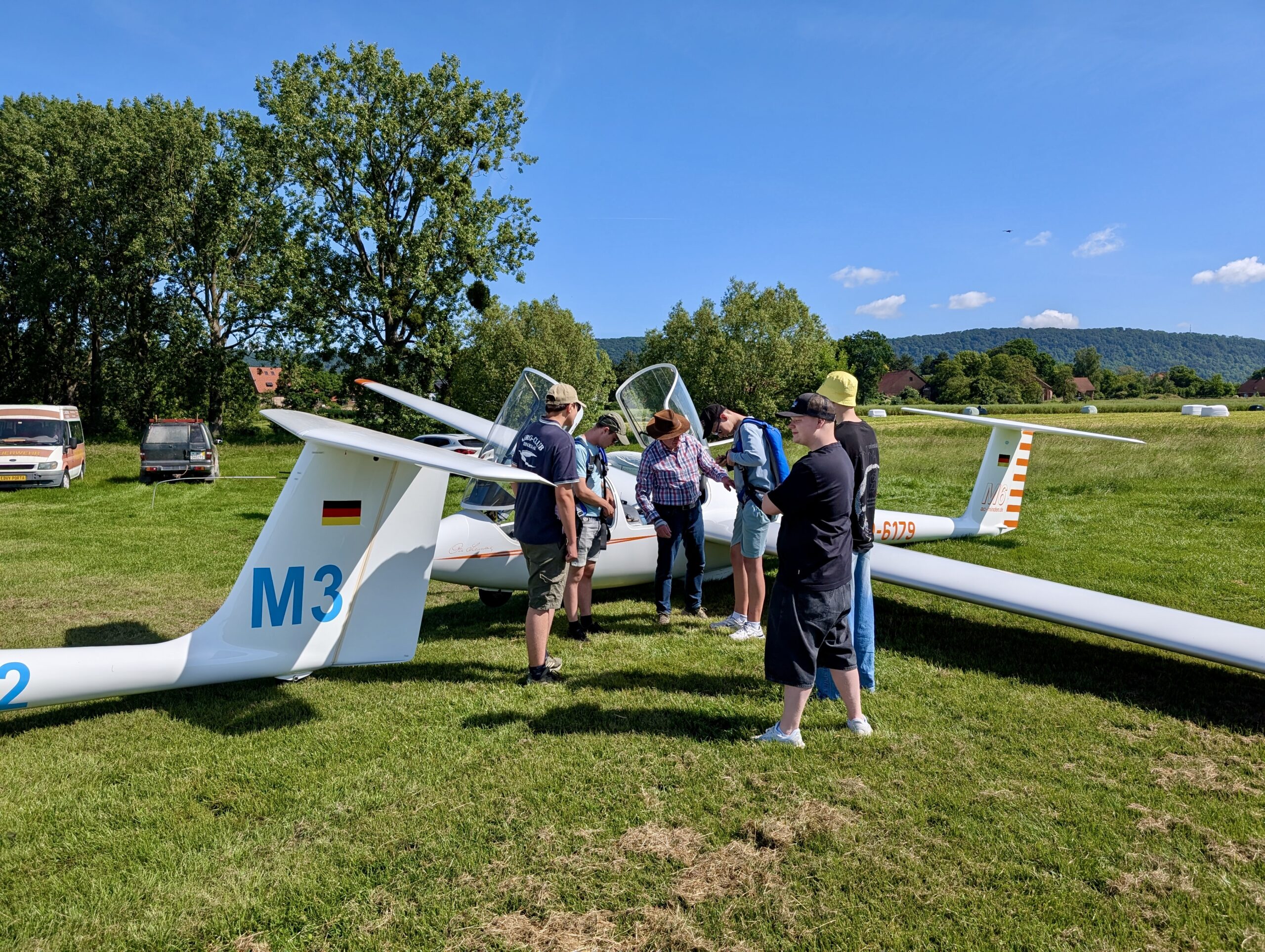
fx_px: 878
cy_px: 476
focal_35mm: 24
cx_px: 632
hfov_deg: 71.5
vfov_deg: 56.9
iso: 22
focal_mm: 6.9
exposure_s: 1/2268
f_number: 1.68
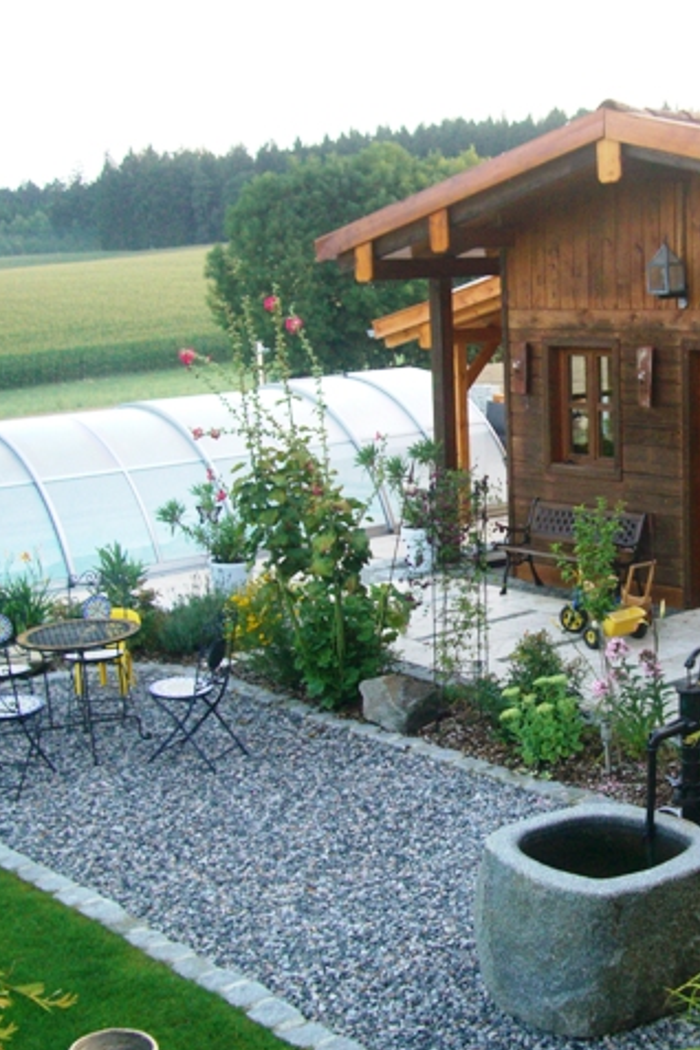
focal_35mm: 53
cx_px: 581
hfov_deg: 25.0
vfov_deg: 37.5
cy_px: 526
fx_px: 1546
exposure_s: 1/80
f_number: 2.8
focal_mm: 7.9
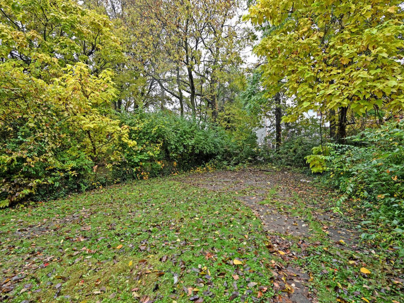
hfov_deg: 94.5
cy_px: 150
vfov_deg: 78.1
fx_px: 187
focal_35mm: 16
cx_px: 200
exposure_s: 1/250
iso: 220
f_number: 4
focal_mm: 14
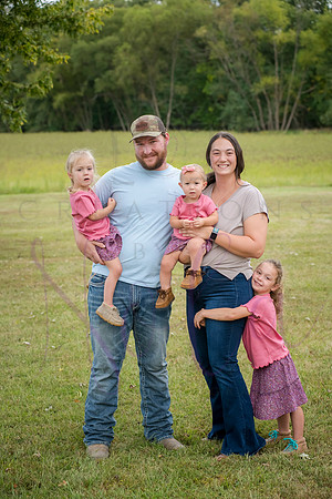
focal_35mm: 80
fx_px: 1107
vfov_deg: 25.4
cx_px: 166
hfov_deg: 17.1
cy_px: 250
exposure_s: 1/400
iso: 400
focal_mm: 80
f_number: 5
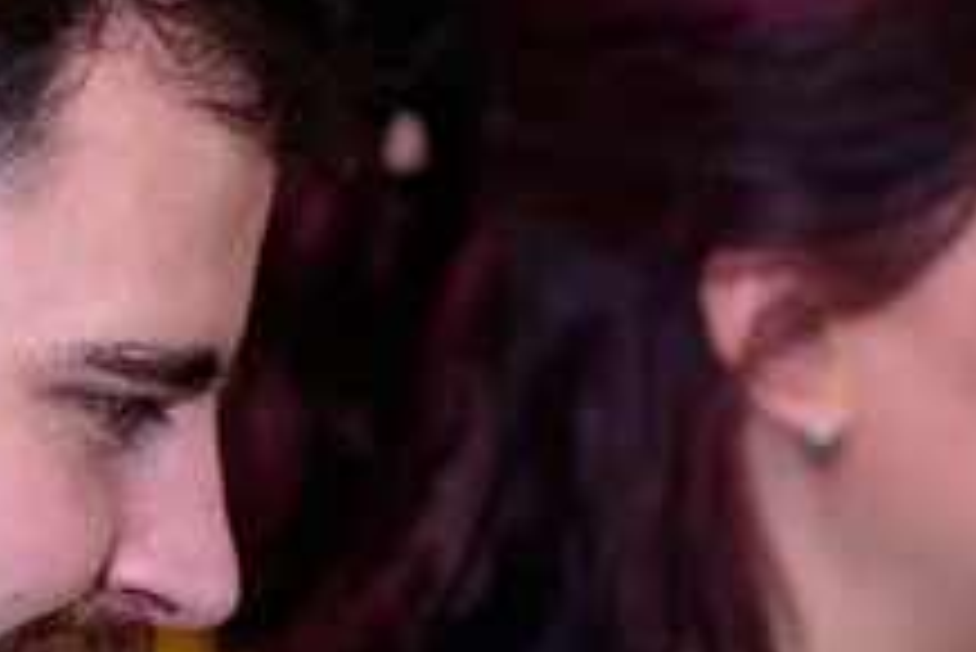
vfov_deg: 3.4
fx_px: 10878
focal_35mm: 401
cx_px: -202
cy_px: 866
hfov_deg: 5.1
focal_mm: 85
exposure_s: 1/200
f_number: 1.8
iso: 1000
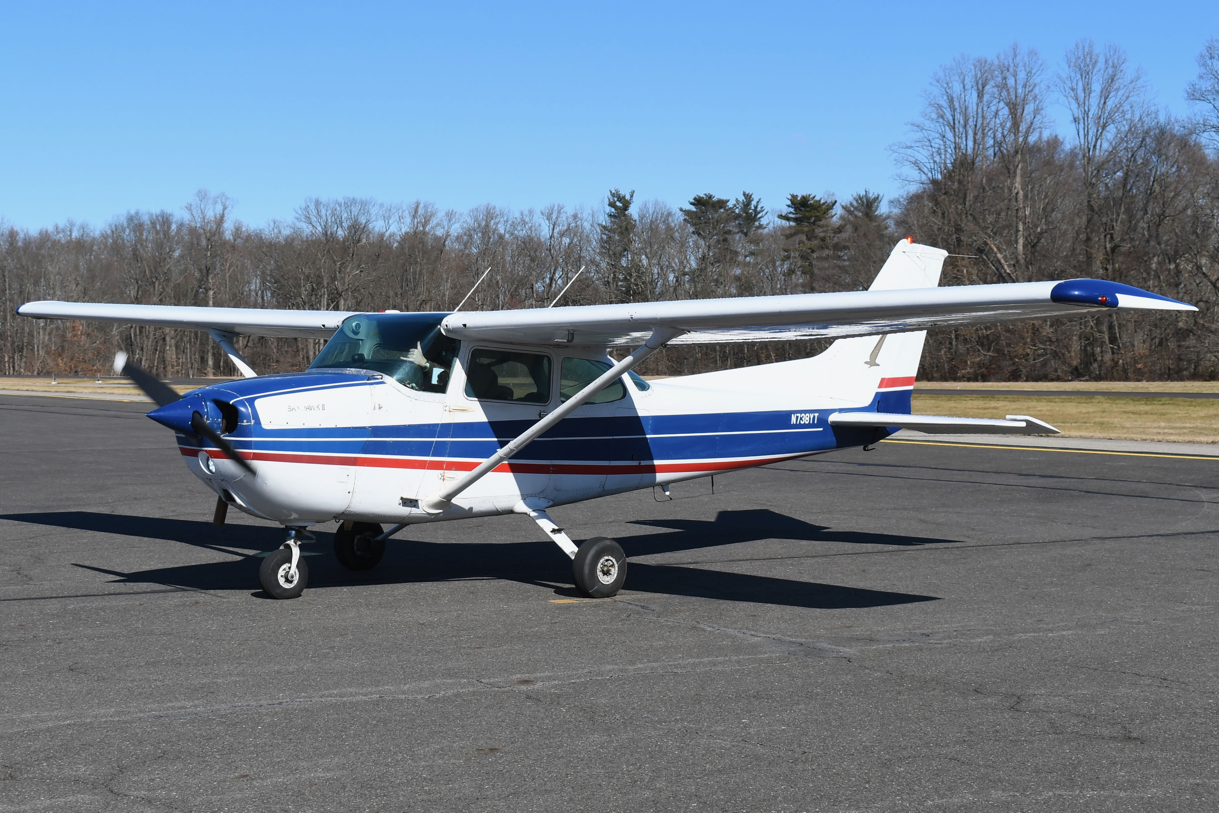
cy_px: 406
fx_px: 1761
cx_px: 610
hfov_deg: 38.2
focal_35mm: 52
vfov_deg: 26.0
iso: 250
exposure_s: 1/1000
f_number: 9
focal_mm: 35
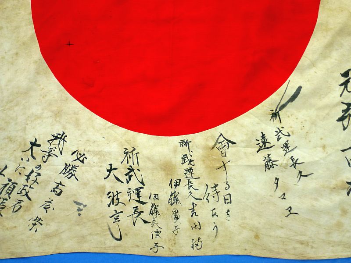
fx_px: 284
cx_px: 176
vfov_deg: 49.7
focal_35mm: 28
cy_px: 132
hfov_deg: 63.4
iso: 125
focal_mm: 5
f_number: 3.5
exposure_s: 1/60
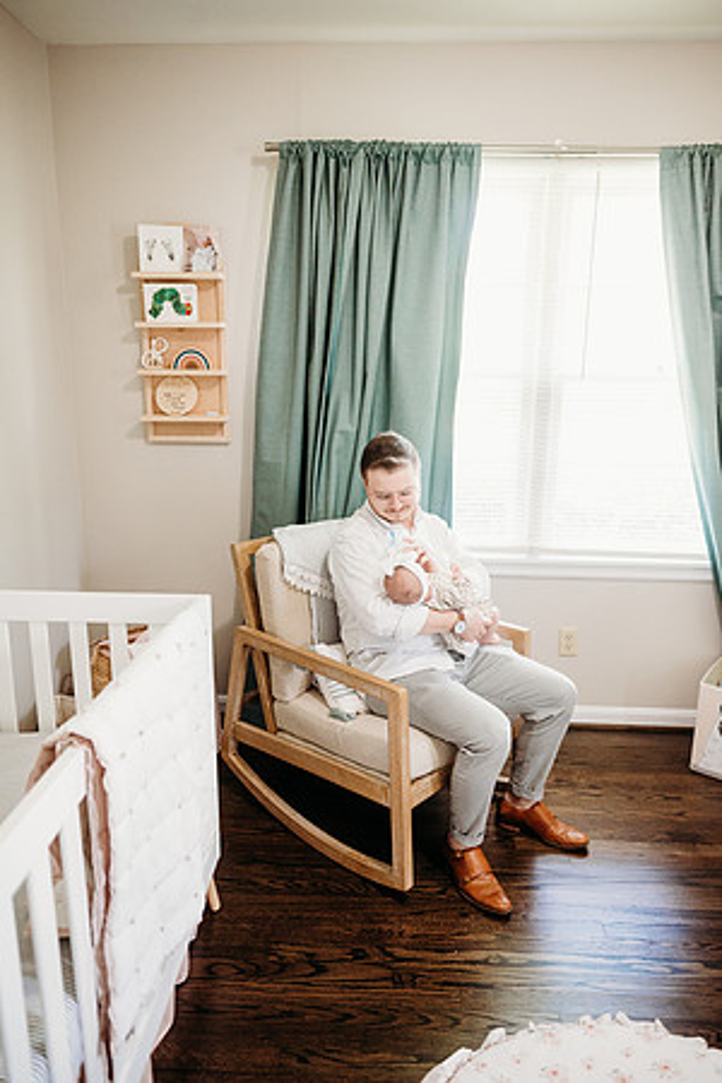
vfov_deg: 73.7
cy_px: 542
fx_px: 722
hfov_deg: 53.1
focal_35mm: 24
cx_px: 361
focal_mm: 24
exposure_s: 1/200
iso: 1600
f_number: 2.5
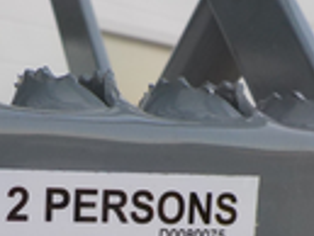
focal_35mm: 93
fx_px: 844
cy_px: 294
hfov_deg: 20.6
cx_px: 24
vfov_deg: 15.3
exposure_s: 1/60
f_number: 3.3
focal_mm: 4.1
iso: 125
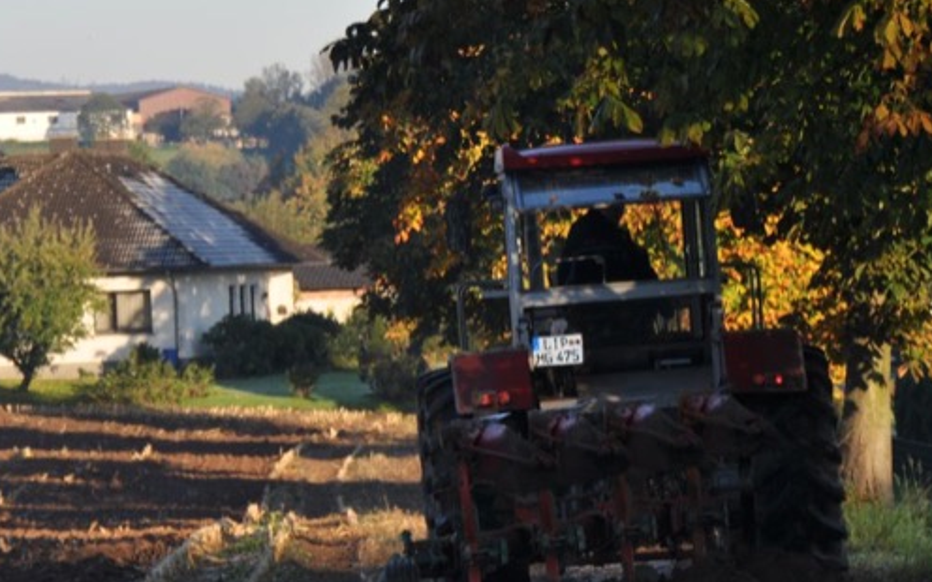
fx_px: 6248
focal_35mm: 246
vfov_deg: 5.3
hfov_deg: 8.5
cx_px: 598
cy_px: 286
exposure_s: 1/200
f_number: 8
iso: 200
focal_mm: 100
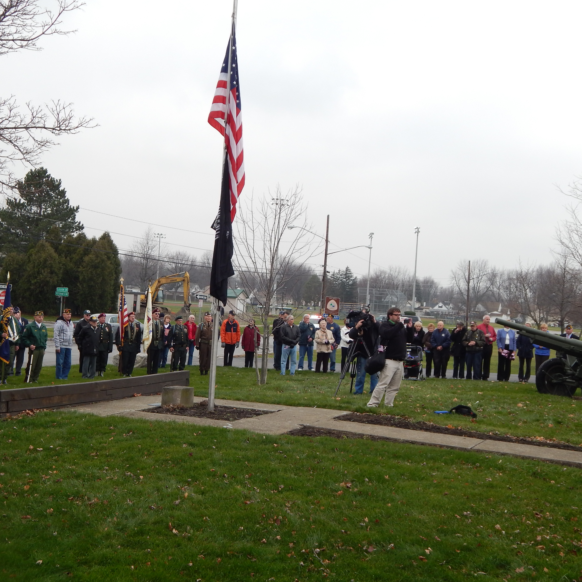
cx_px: 252
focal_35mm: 45
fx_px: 856
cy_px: 290
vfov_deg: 37.6
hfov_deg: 37.5
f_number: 3.4
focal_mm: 6.8
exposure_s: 1/320
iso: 125
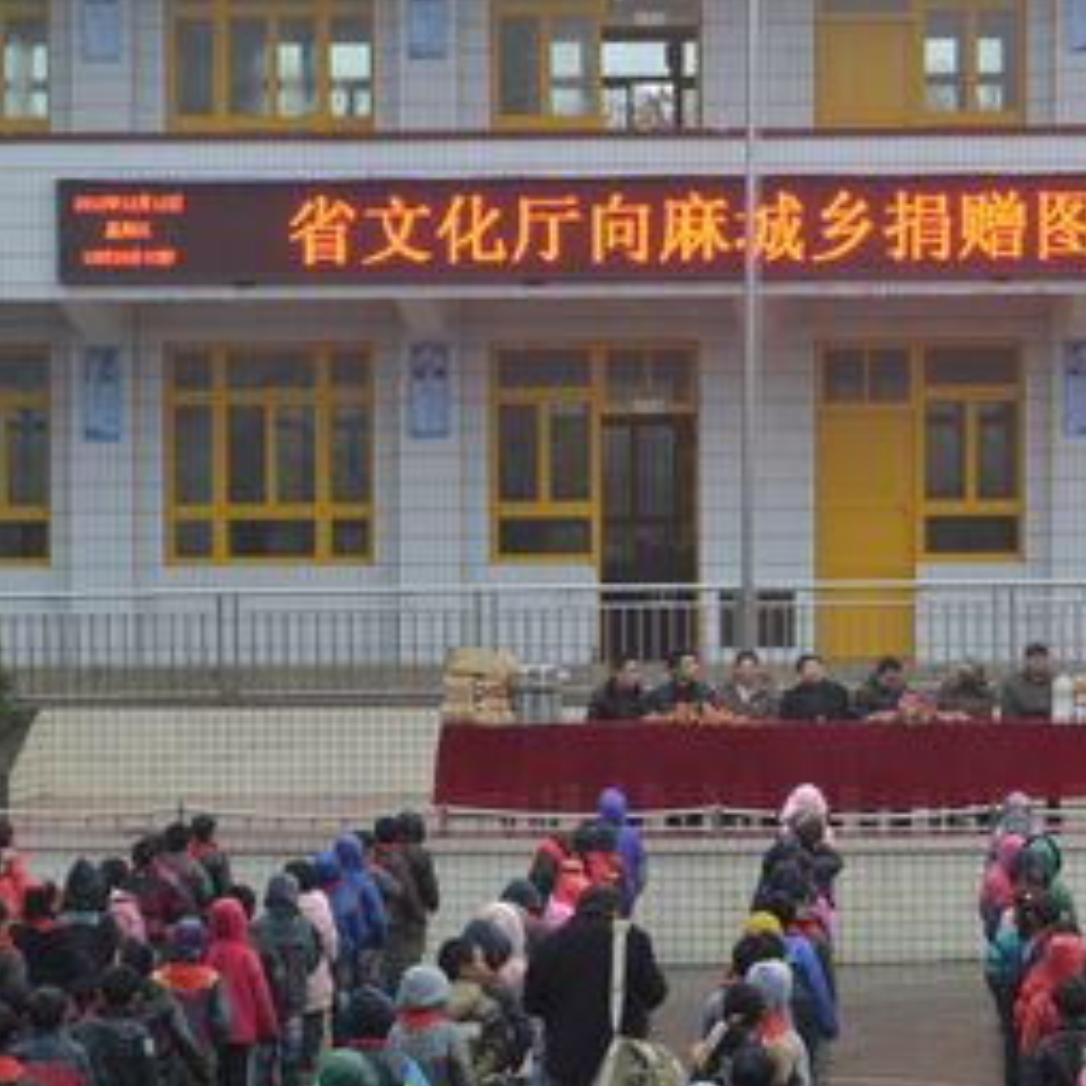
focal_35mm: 120
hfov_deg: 14.5
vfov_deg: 14.5
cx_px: 843
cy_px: 541
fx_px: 4259
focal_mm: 48
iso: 400
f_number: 8
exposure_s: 1/60
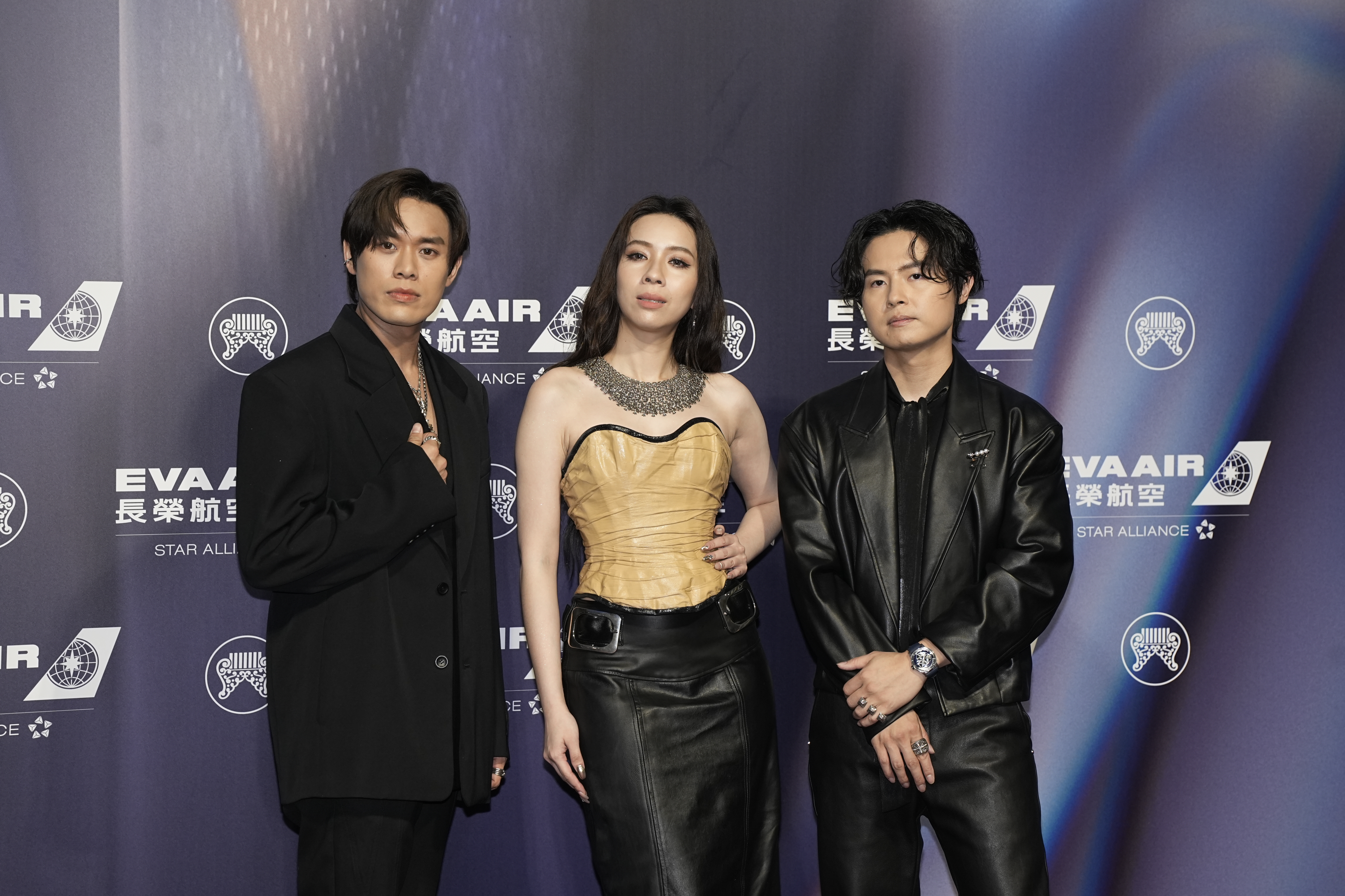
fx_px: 3997
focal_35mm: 107
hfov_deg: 19.1
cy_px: 448
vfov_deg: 12.8
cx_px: 672
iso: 1250
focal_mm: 107
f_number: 5
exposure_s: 1/200
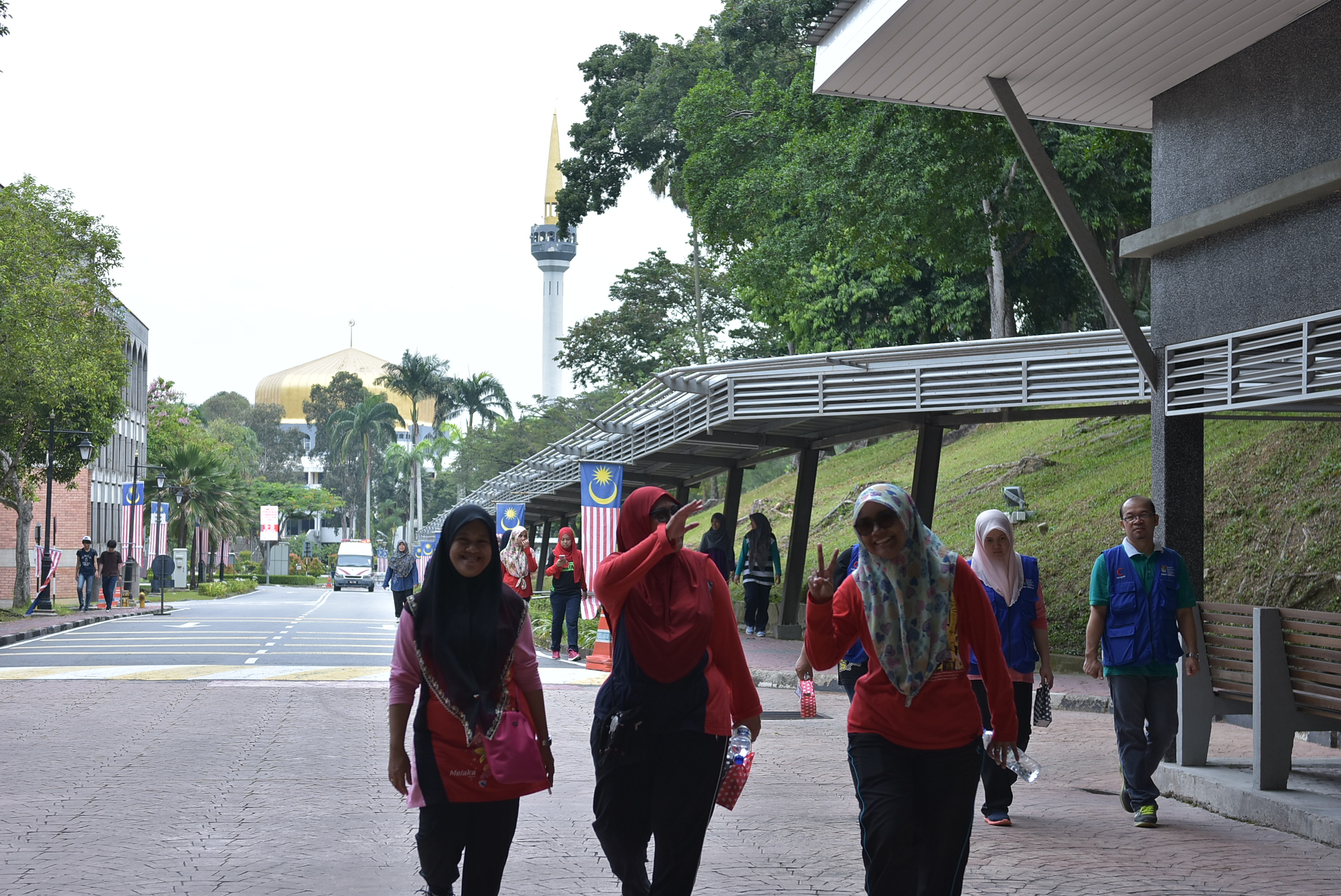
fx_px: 2348
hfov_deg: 31.9
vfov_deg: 21.6
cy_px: 448
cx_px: 670
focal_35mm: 63
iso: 200
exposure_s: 1/500
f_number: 3.5
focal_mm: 42
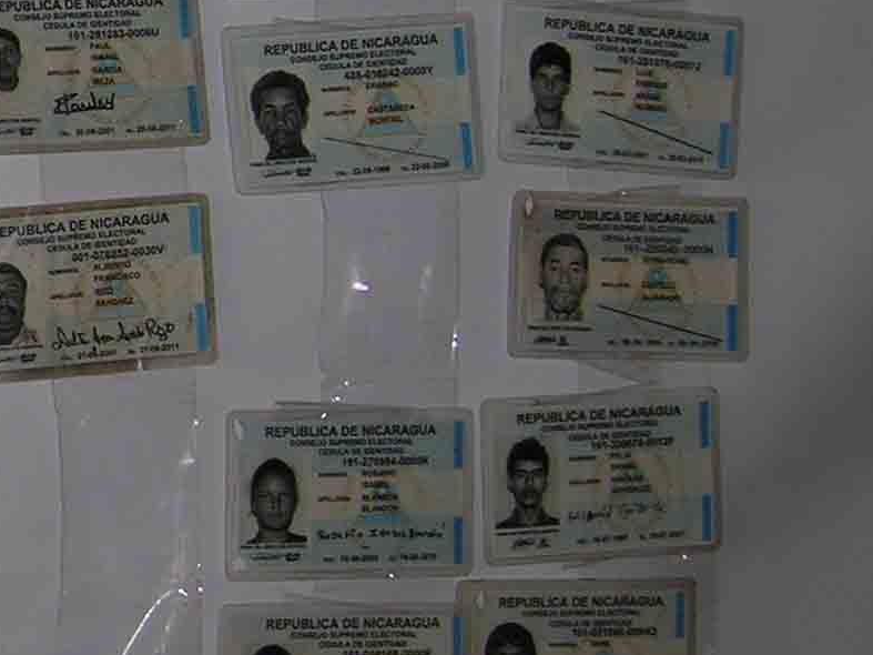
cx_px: -540
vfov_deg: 13.1
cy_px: 98
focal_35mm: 112
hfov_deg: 15.8
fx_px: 2824
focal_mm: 5.7
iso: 50
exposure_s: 1/60.1
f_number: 2.9
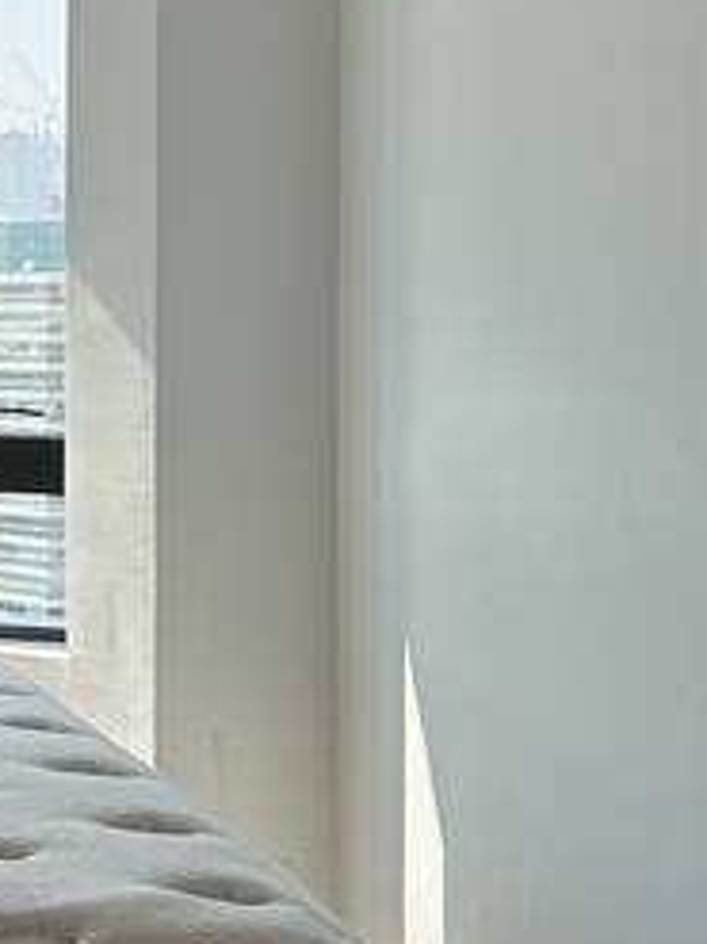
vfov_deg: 18.7
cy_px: 363
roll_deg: -0.3
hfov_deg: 12.1
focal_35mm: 105
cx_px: -803
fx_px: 2862
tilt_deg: +0.2
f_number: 1.78
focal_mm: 6.86
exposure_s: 1/850
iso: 80
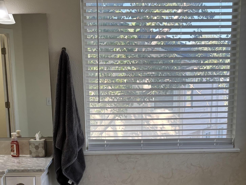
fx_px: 391
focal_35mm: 55
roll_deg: +1.1
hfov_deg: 34.9
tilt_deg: -11.5
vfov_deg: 25.7
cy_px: 167
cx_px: 122
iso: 40
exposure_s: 1/220
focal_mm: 5.96
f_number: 1.6
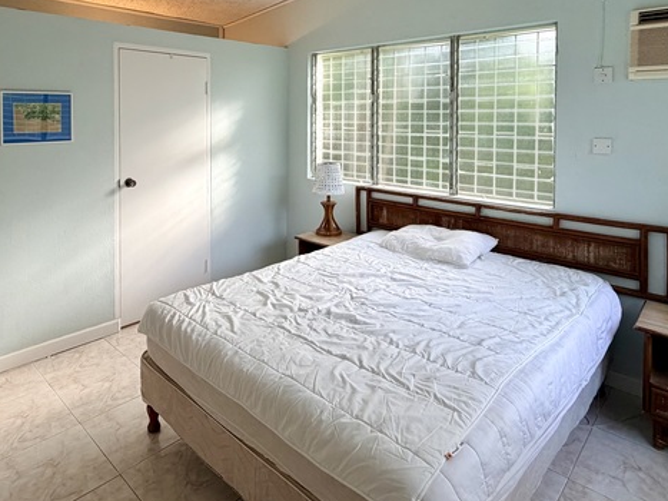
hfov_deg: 71.2
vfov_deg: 54.2
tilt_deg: -1.3
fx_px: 463
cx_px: 283
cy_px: 126
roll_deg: -0.4
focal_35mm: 24
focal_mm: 2.22
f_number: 2.2
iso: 160
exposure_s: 1/121
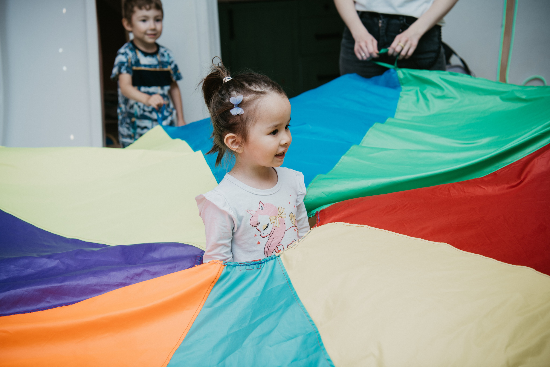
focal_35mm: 45
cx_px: 275
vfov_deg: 29.9
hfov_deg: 43.6
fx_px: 687
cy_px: 184
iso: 125
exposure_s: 1/160
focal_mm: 45
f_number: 3.5
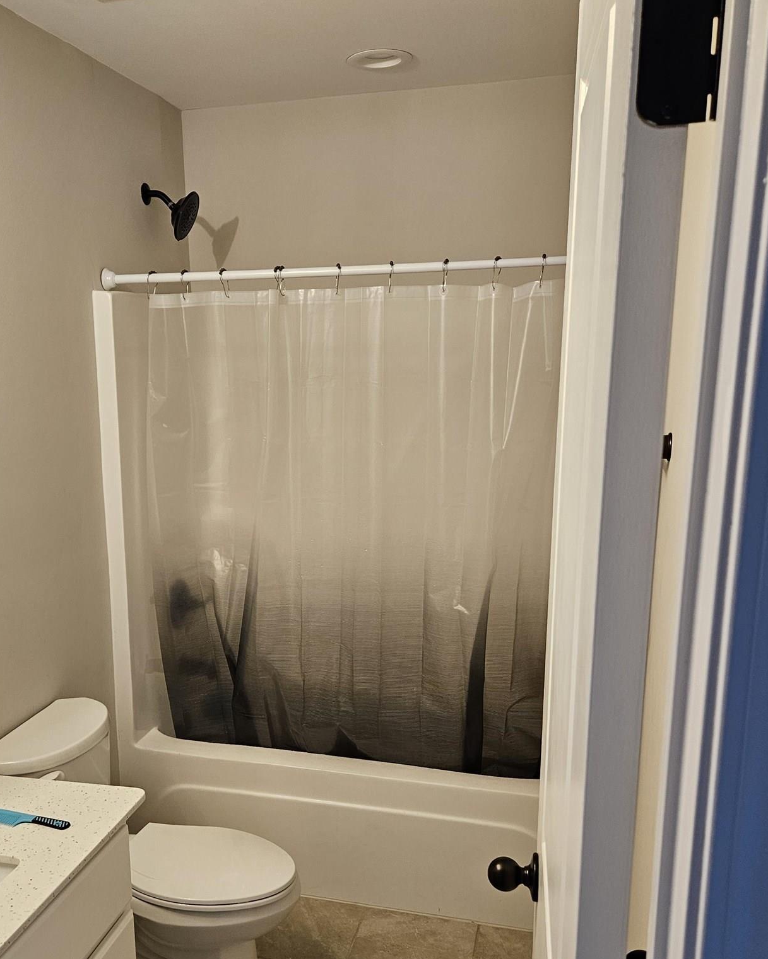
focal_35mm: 34
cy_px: 604
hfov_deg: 42.9
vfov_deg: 52.2
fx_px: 966
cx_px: 276
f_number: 1.8
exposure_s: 1/120
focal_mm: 5.4
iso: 320
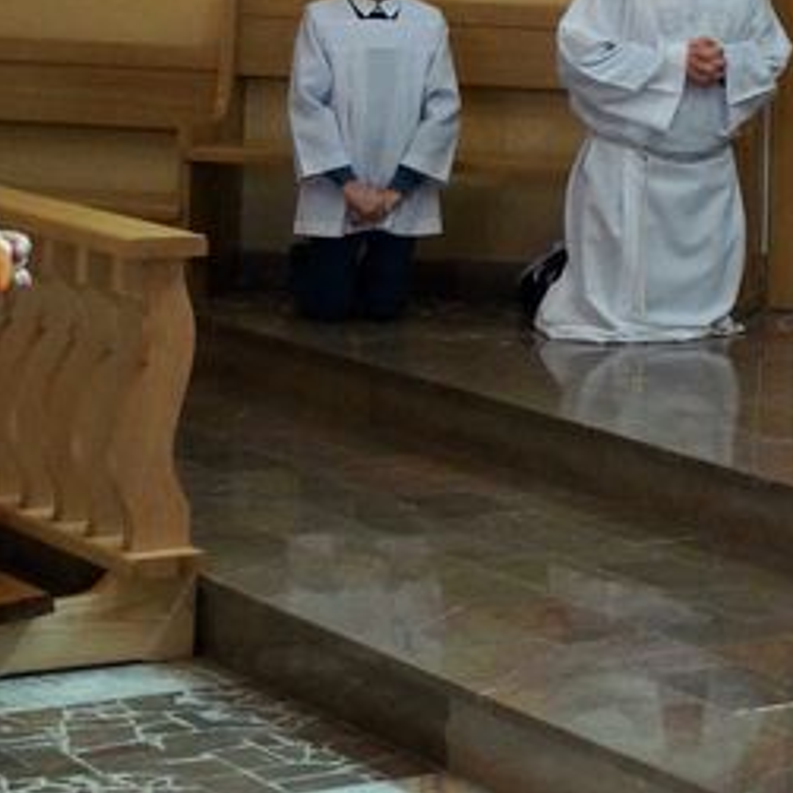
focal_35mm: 127
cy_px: -63
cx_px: 1456
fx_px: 3292
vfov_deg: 13.5
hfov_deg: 12.5
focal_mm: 26
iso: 1000
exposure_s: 1/160
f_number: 4
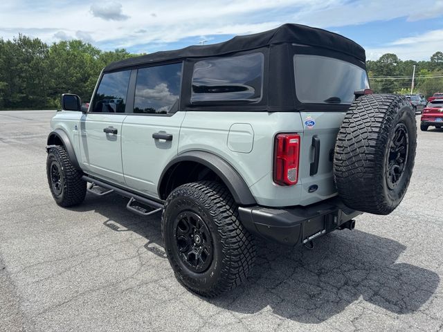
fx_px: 307
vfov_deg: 56.8
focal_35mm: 24
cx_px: 222
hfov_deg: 71.6
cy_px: 166
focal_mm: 6.76
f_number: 1.78
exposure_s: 1/2833
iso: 80
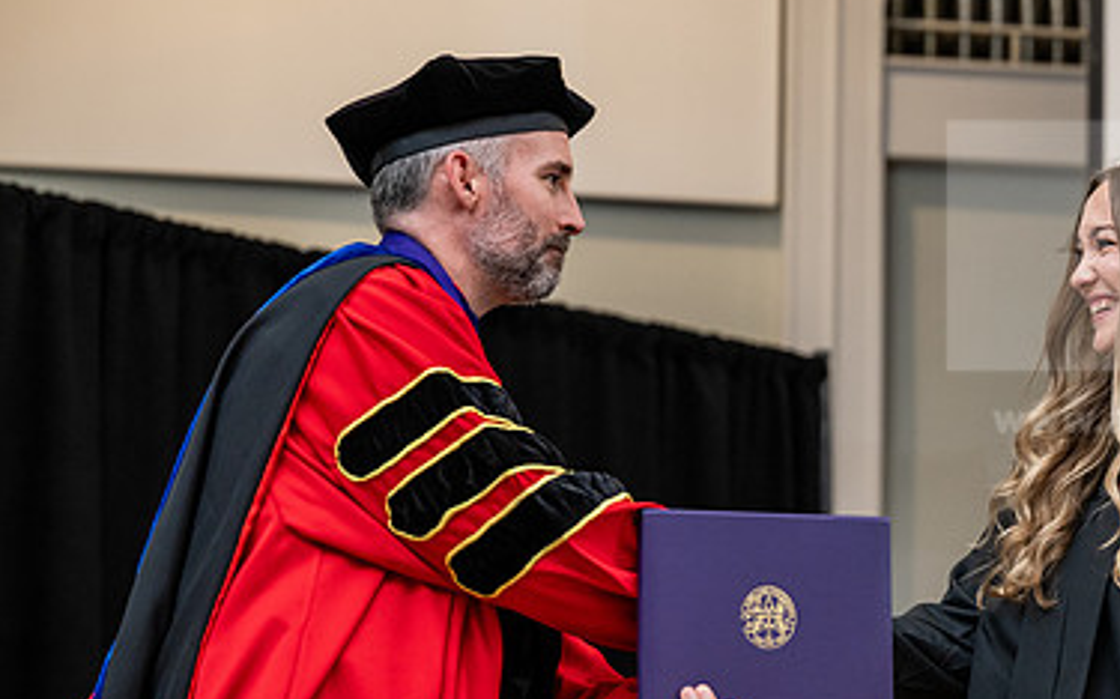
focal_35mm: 142
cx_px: 857
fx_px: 4332
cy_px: 482
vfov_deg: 9.2
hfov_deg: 14.7
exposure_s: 1/200
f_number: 3.5
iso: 1600
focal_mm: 90
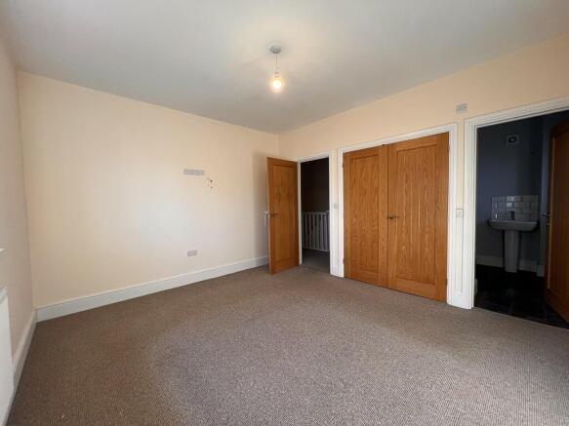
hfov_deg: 106.2
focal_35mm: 13
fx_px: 214
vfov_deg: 89.9
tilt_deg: -1.5
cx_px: 284
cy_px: 213
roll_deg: +1.4
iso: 200
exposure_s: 1/100
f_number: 1.8
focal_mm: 1.57
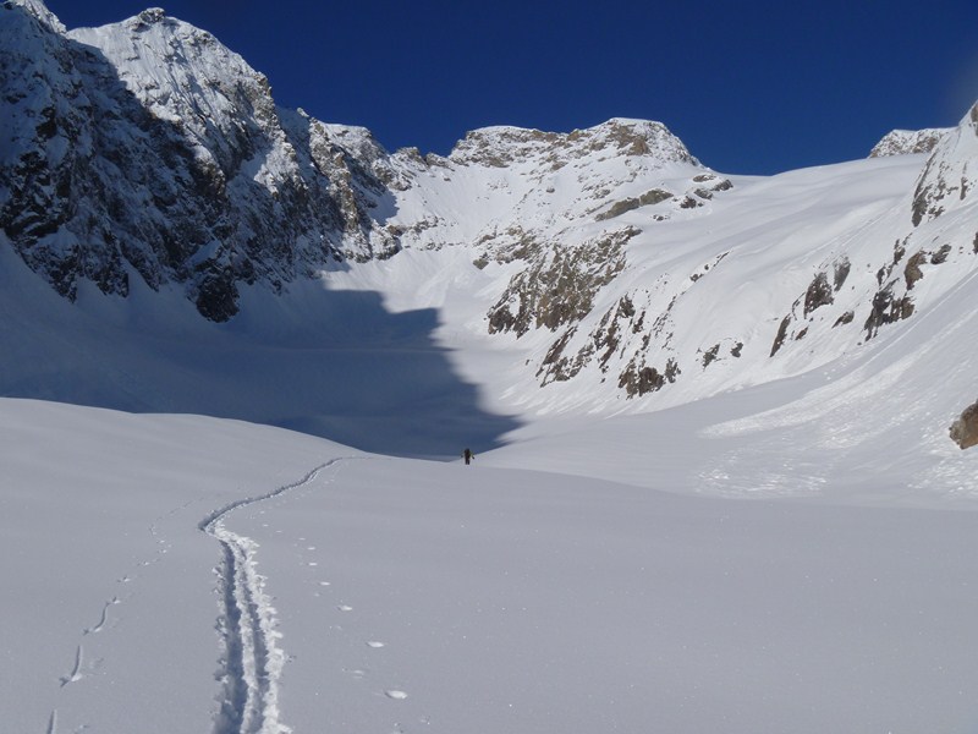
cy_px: 367
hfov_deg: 52.6
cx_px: 489
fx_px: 989
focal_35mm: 35
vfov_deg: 40.7
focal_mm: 6.3
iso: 80
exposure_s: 1/800
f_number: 5.6
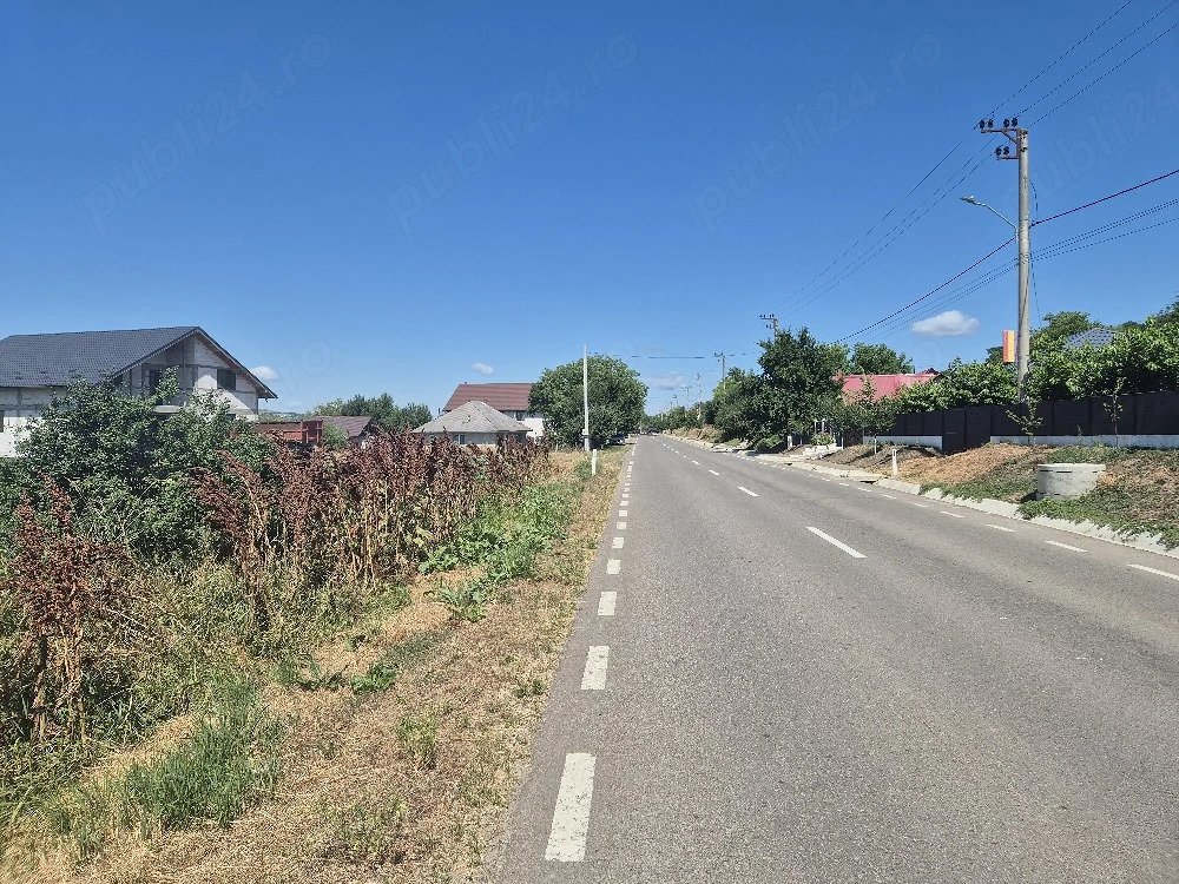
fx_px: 783
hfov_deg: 73.9
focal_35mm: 23
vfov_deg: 58.9
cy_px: 442
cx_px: 590
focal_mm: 5.4
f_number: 1.8
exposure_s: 1/2000
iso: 25
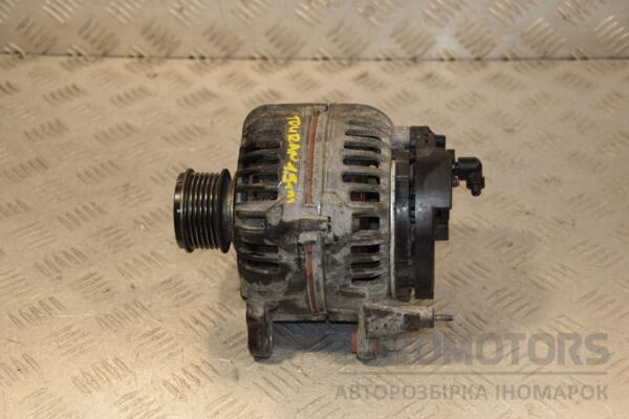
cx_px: 314
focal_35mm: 72
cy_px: 210
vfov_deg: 18.9
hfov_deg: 28.1
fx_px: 1258
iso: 800
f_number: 5
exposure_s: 1/200
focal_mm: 48
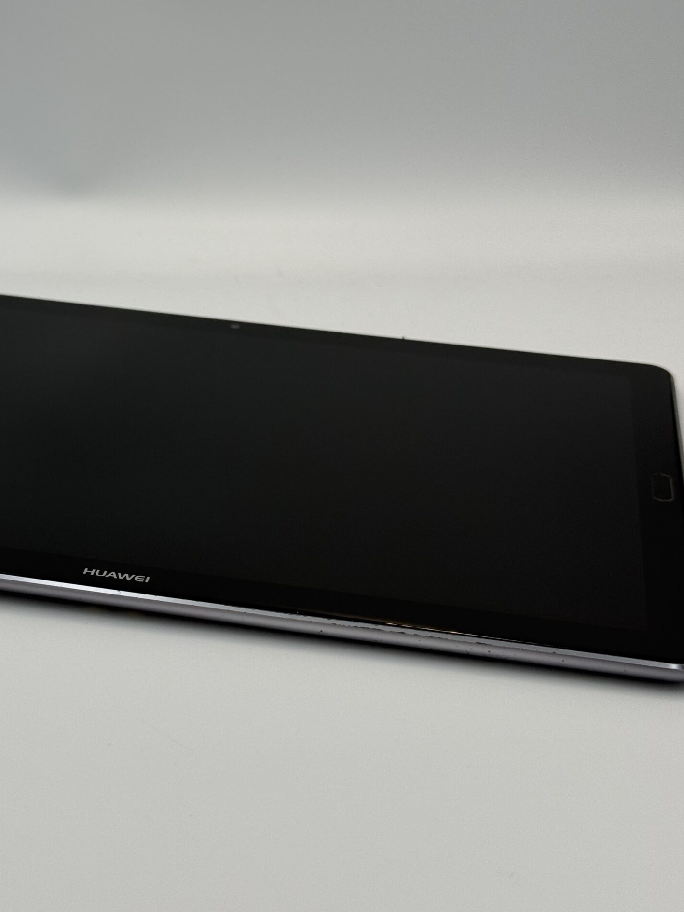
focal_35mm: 65
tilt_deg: -24.8
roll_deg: -0.3
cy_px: 453
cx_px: 161
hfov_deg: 22.4
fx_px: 1712
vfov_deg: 29.8
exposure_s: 1/1055
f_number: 1.78
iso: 80
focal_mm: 6.76
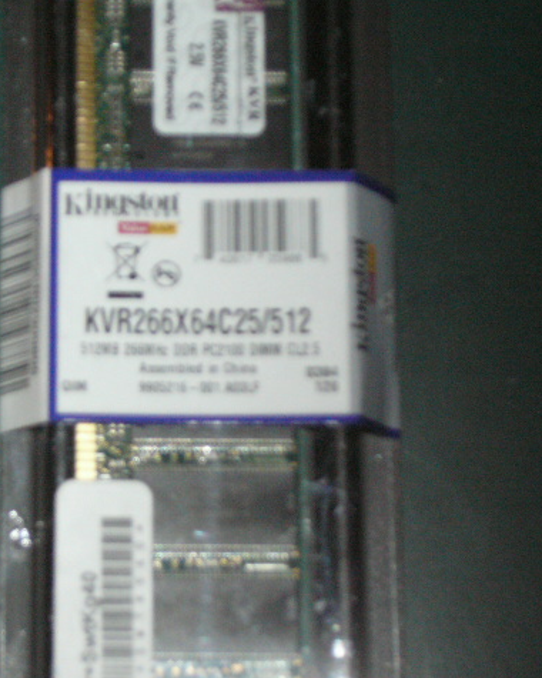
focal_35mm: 113
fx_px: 2266
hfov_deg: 13.6
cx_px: 94
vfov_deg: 17.0
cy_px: 337
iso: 400
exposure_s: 1/60
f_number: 4.6
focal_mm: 14.3
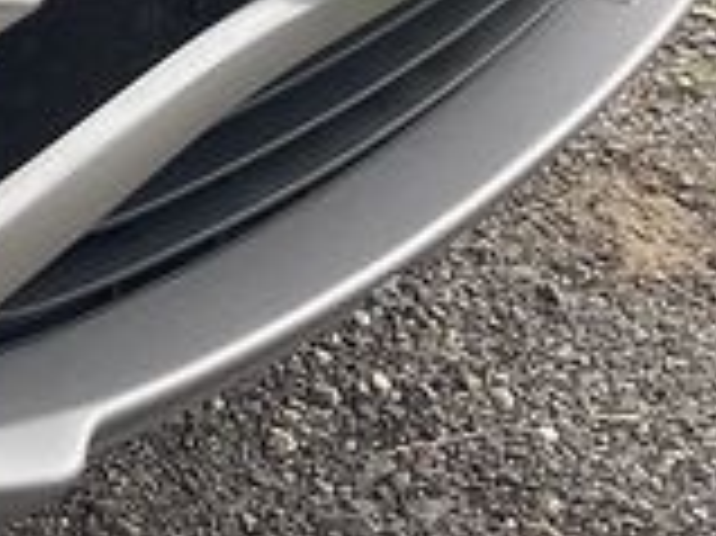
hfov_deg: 8.6
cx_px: -1473
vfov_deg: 7.4
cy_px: -676
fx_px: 3906
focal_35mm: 189
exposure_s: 1/530
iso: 32
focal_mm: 5.1
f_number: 1.6
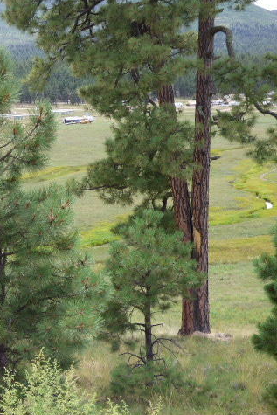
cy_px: 207
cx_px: 11
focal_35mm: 70
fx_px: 807
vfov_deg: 28.8
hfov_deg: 19.0
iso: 100
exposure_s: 1/250
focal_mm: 8.68
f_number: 3.8
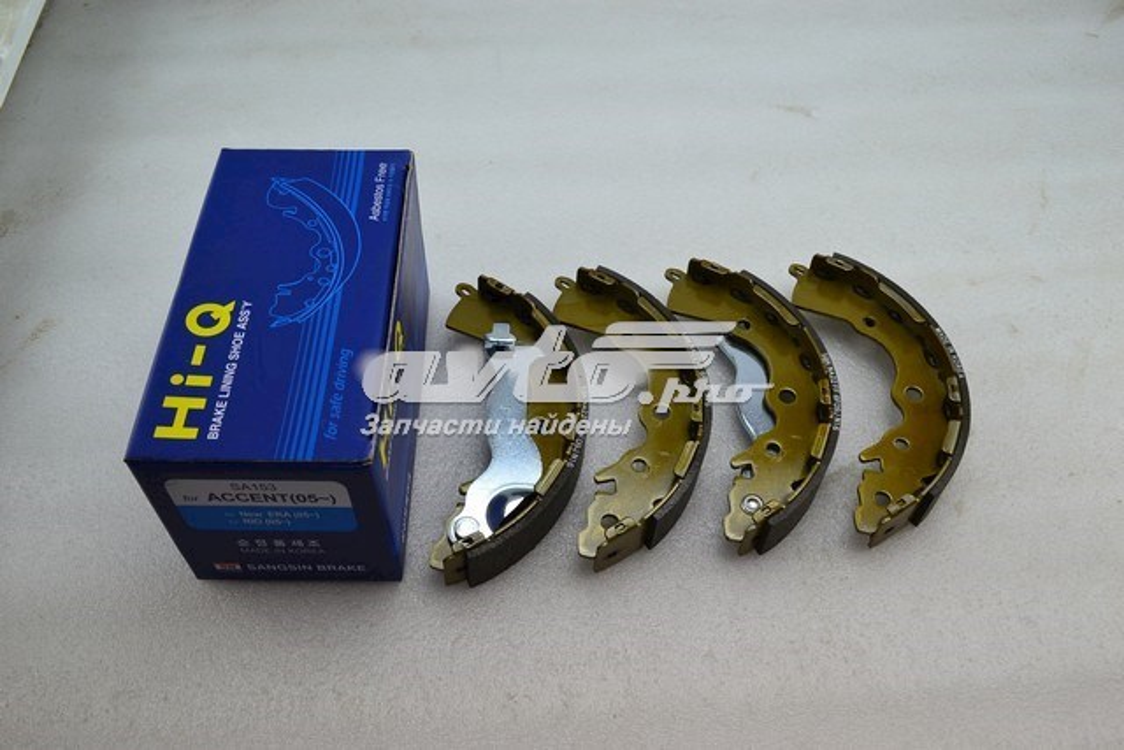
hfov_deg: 61.9
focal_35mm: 30
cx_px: 562
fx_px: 937
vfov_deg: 43.6
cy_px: 375
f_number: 8
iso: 400
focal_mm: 20
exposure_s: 1/60
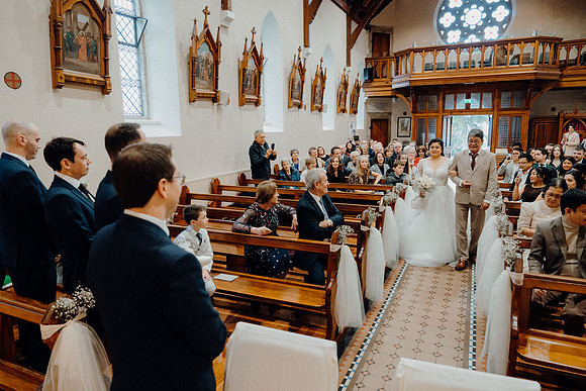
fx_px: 391
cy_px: 196
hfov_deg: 73.7
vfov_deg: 53.2
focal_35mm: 24
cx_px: 293
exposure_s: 1/160
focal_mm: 24
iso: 3200
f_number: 3.5
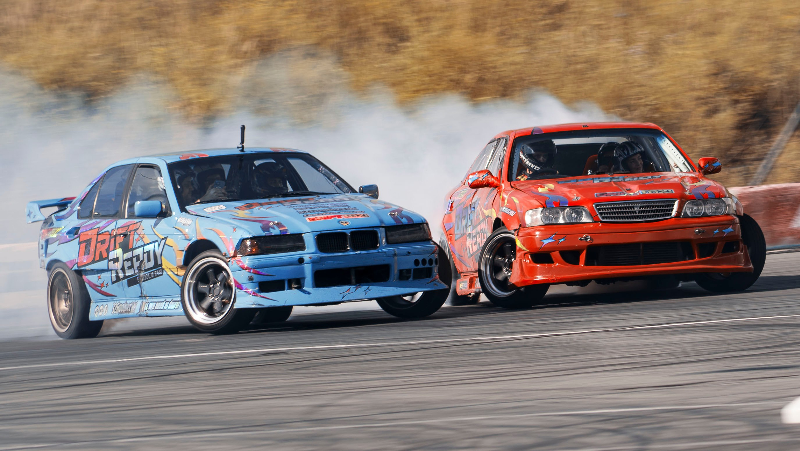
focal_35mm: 405
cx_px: 573
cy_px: 261
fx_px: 8590
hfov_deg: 5.3
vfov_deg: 3.0
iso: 100
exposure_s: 1/125
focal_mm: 180
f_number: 10
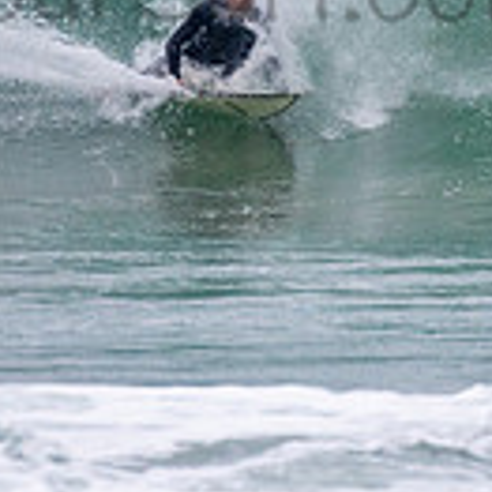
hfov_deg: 0.9
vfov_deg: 0.9
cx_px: 300
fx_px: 30376
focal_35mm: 1889
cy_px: -66
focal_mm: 500
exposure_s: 1/1250
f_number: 5.6
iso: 800
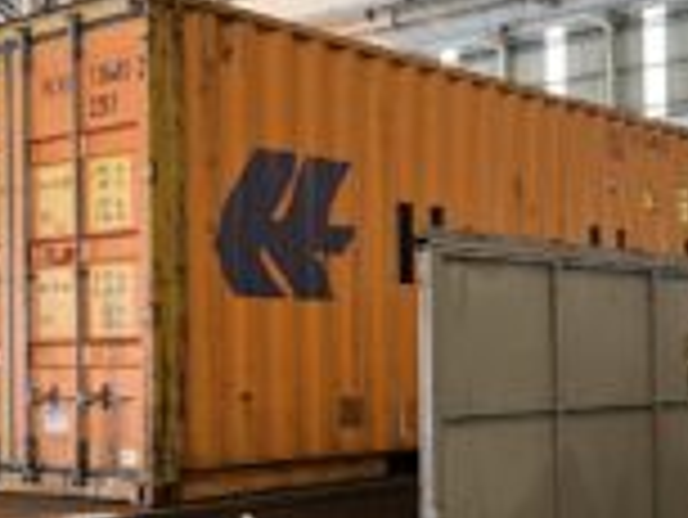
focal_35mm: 68
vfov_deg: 21.6
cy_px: 333
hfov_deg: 28.5
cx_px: 400
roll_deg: +1.2
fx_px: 1353
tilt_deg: +2.7
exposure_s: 1/50
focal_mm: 5.7
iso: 250
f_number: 1.5
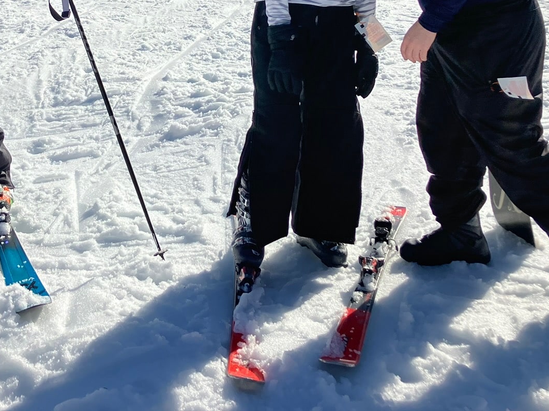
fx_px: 856
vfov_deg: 25.9
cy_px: 15
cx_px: 187
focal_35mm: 54
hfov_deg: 35.2
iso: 32
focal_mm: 3.99
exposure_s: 1/4425
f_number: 1.8
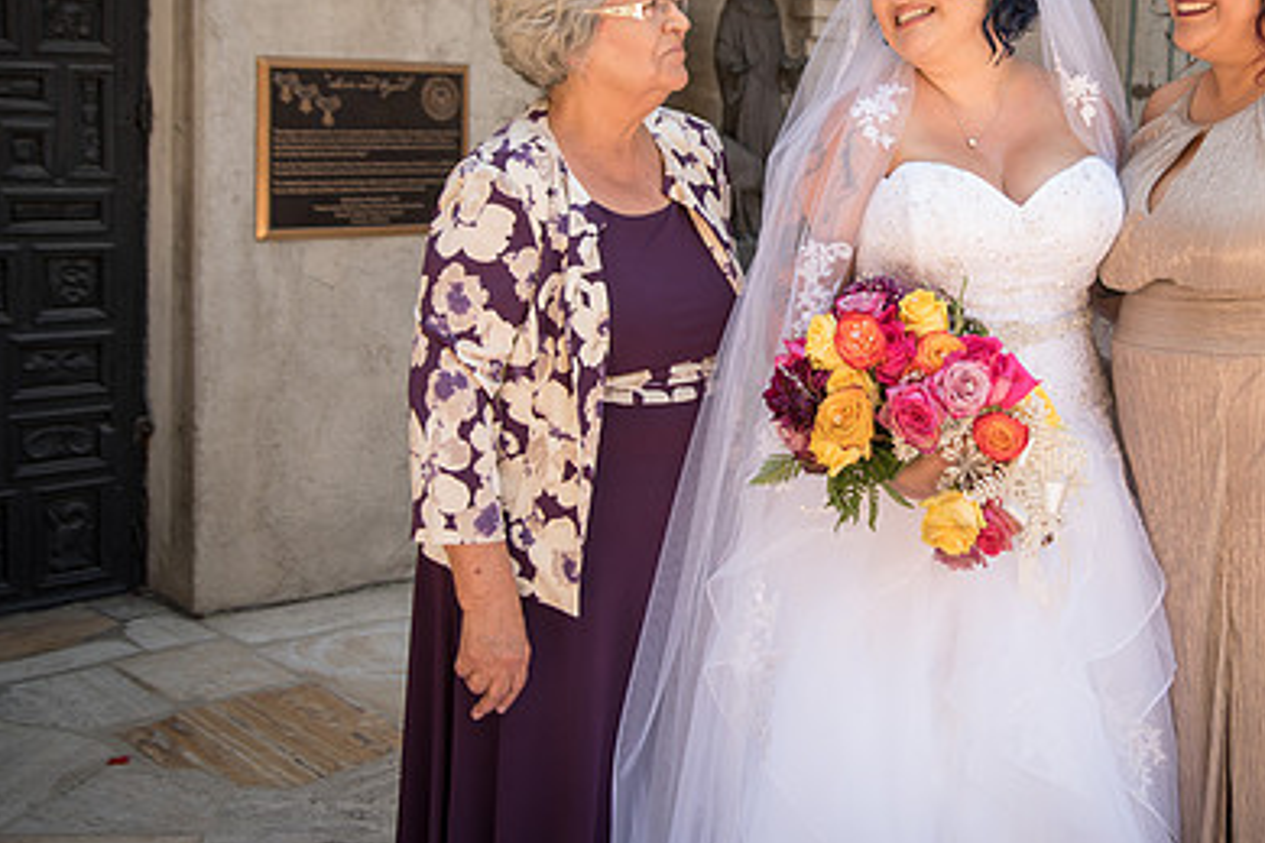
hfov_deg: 40.2
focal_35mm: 48
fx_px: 1687
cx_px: 911
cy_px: 225
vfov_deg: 27.7
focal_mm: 32
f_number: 4.5
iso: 100
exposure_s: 1/100
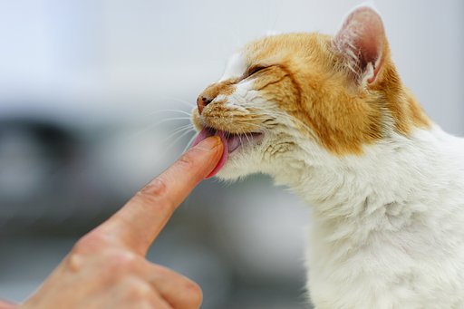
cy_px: 154
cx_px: 232
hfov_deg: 16.1
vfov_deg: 10.7
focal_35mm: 128
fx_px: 1643
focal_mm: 85
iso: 200
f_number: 2
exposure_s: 1/200
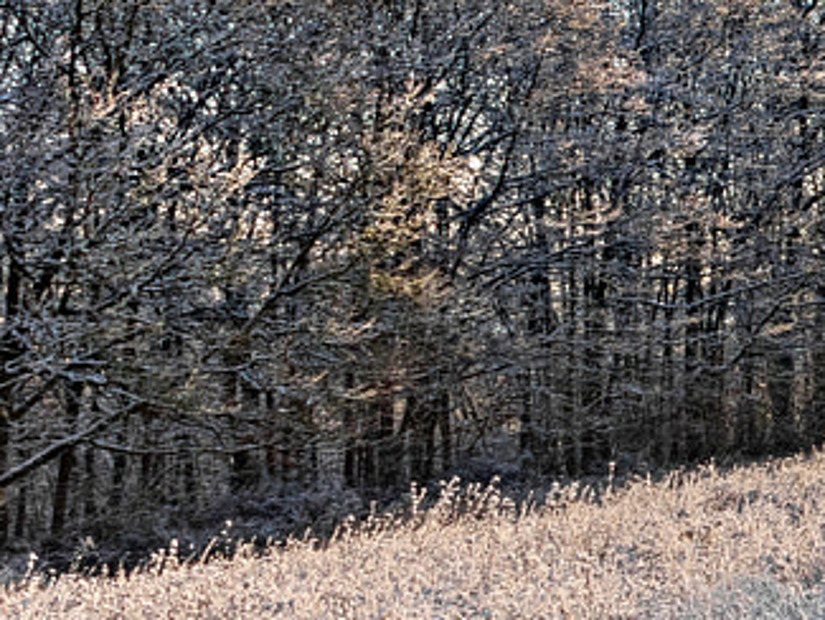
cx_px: 1493
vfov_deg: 11.5
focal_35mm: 128
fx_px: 3052
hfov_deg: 13.7
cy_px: 56
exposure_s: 1/500
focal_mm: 18
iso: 100
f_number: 11
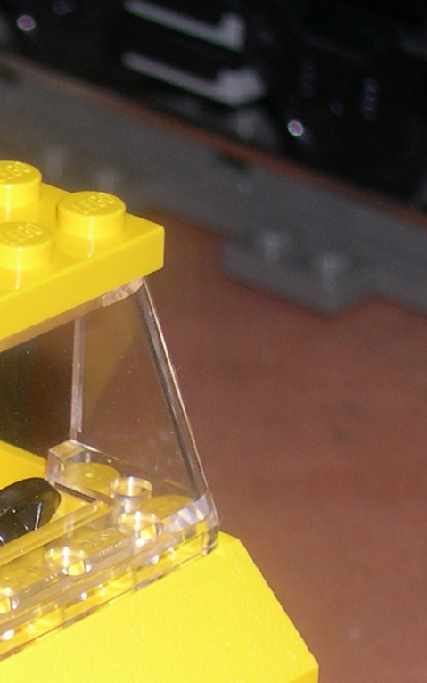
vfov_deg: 8.6
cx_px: -270
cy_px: 681
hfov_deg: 5.4
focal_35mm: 242
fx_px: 4504
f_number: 4
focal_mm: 16.3
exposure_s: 1/60
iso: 100
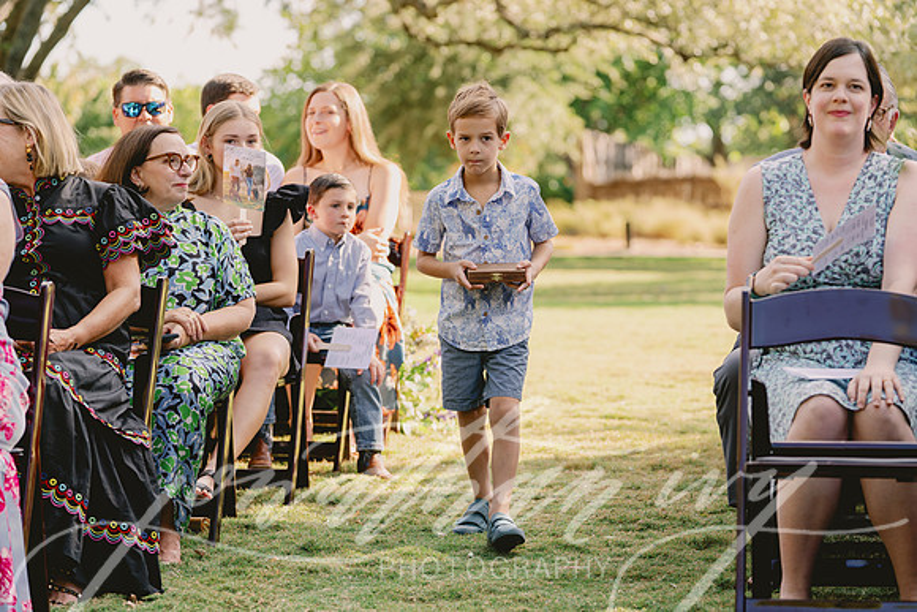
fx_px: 3236
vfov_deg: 10.8
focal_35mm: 127
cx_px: 458
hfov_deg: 16.1
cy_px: 306
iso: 200
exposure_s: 1/250
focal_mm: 127
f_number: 4
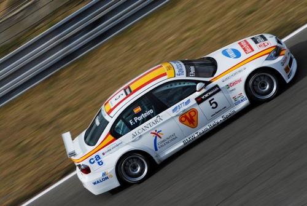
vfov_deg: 6.8
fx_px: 1729
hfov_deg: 10.1
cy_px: 103
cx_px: 154
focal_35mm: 202
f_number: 8
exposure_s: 1/320
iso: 100
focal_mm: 135
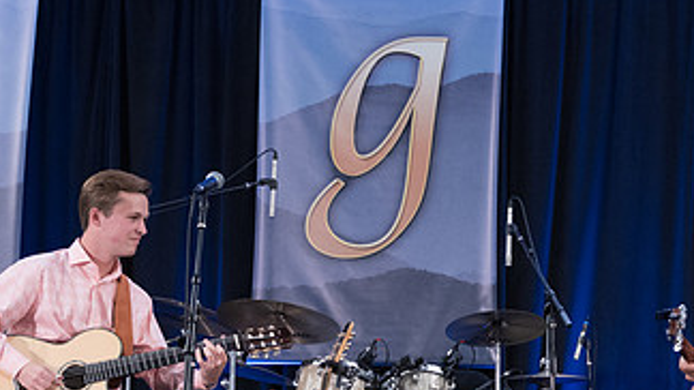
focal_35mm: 92
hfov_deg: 23.0
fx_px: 1692
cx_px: 516
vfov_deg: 13.0
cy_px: 374
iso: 5000
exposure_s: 1/200
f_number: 4.5
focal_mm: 44
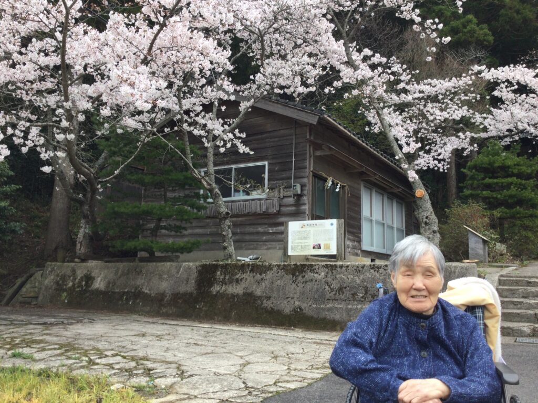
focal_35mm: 31
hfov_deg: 58.4
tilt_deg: +10.1
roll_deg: -3.4
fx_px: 482
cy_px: 202
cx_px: 269
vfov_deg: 45.4
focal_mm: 3.3
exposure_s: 1/310
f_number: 2.4
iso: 25
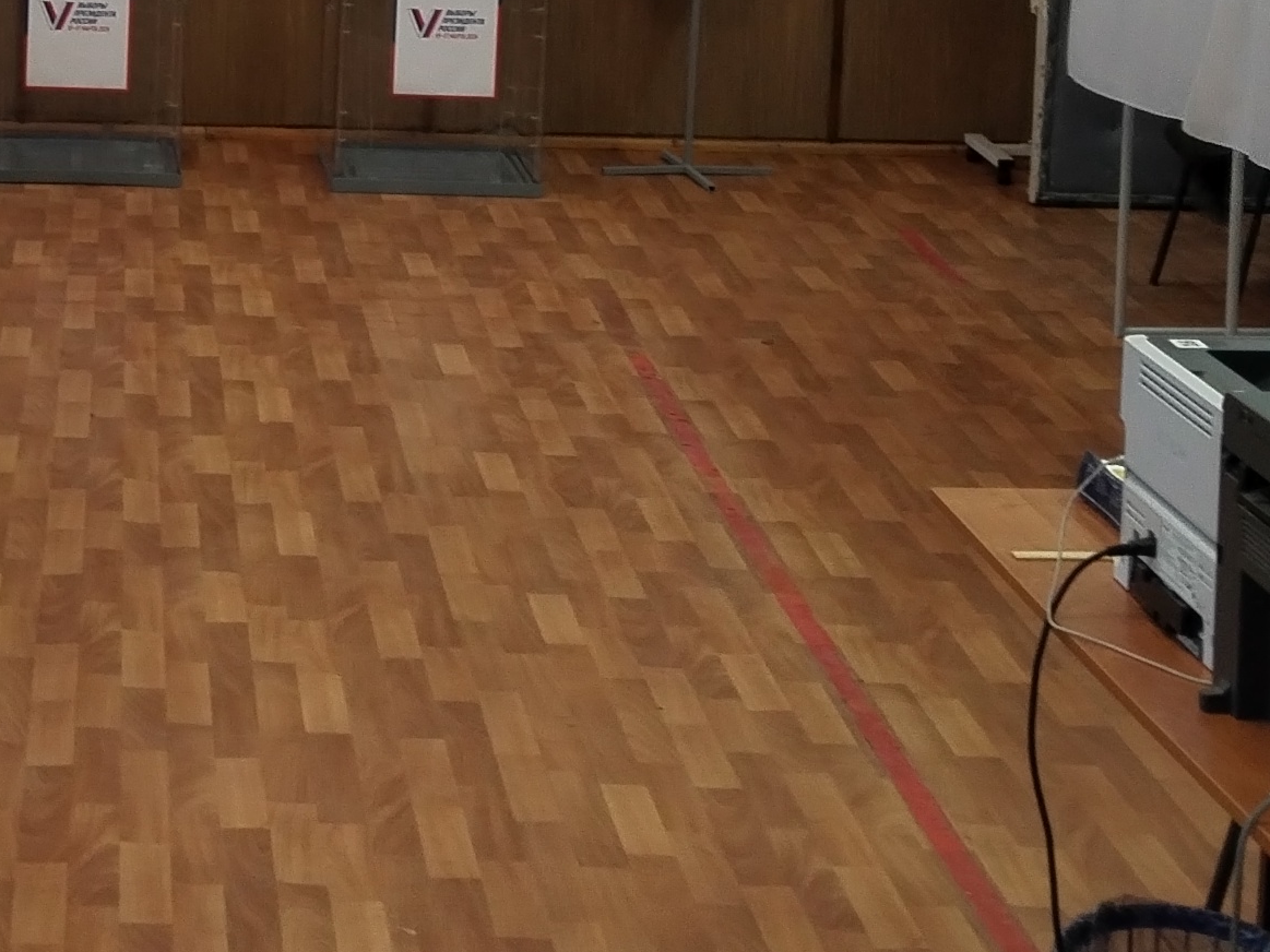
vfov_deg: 14.1
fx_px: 3778
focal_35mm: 103
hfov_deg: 18.6
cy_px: -27
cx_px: 38
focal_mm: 4.75
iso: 334
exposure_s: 1/33.3
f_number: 1.8
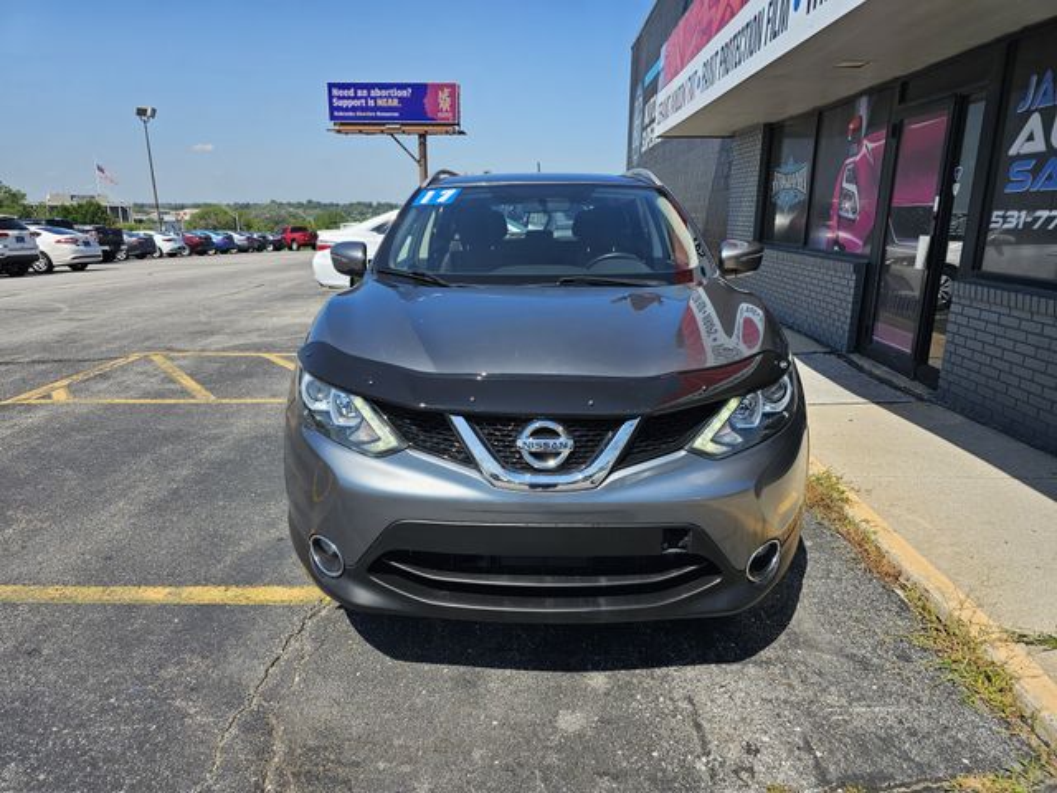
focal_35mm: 23
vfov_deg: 58.9
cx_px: 528
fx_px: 702
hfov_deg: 73.9
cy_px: 396
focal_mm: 6.3
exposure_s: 1/666
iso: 10
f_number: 1.7
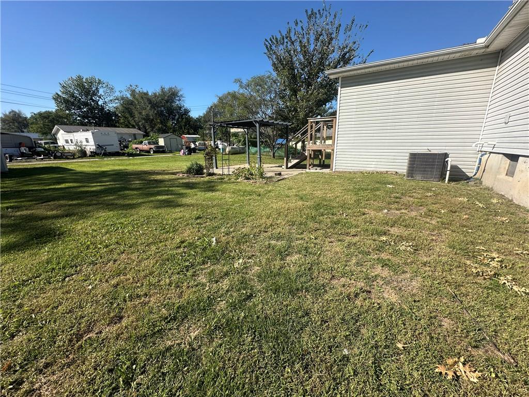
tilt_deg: -14.7
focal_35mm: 14
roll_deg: +0.1
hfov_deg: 102.1
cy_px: 198
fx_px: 214
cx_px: 264
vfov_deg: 85.7
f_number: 2.2
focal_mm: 2.22
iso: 50
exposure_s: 1/1335
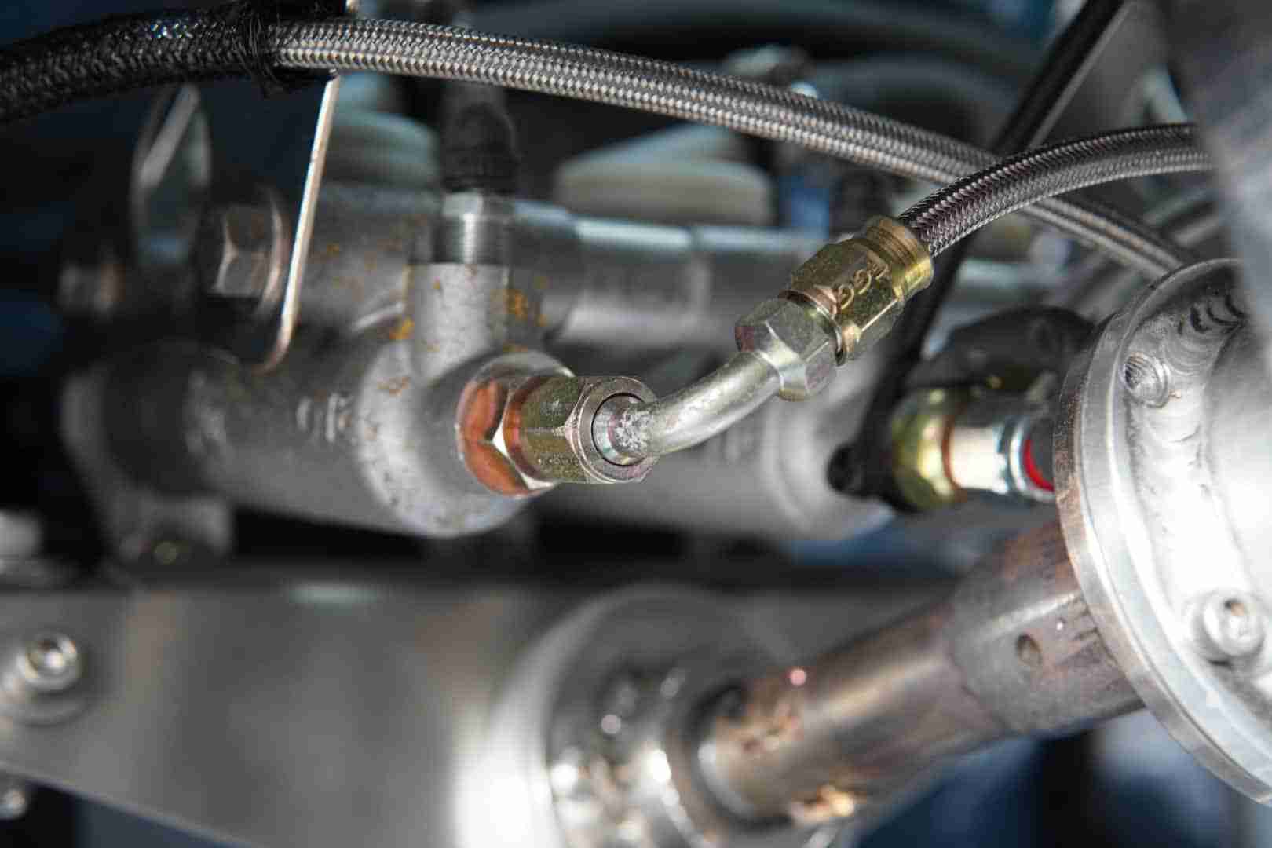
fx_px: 1590
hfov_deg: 43.6
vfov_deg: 29.9
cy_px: 424
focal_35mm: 45
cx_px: 636
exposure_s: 1/60
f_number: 4
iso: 1250
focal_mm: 30
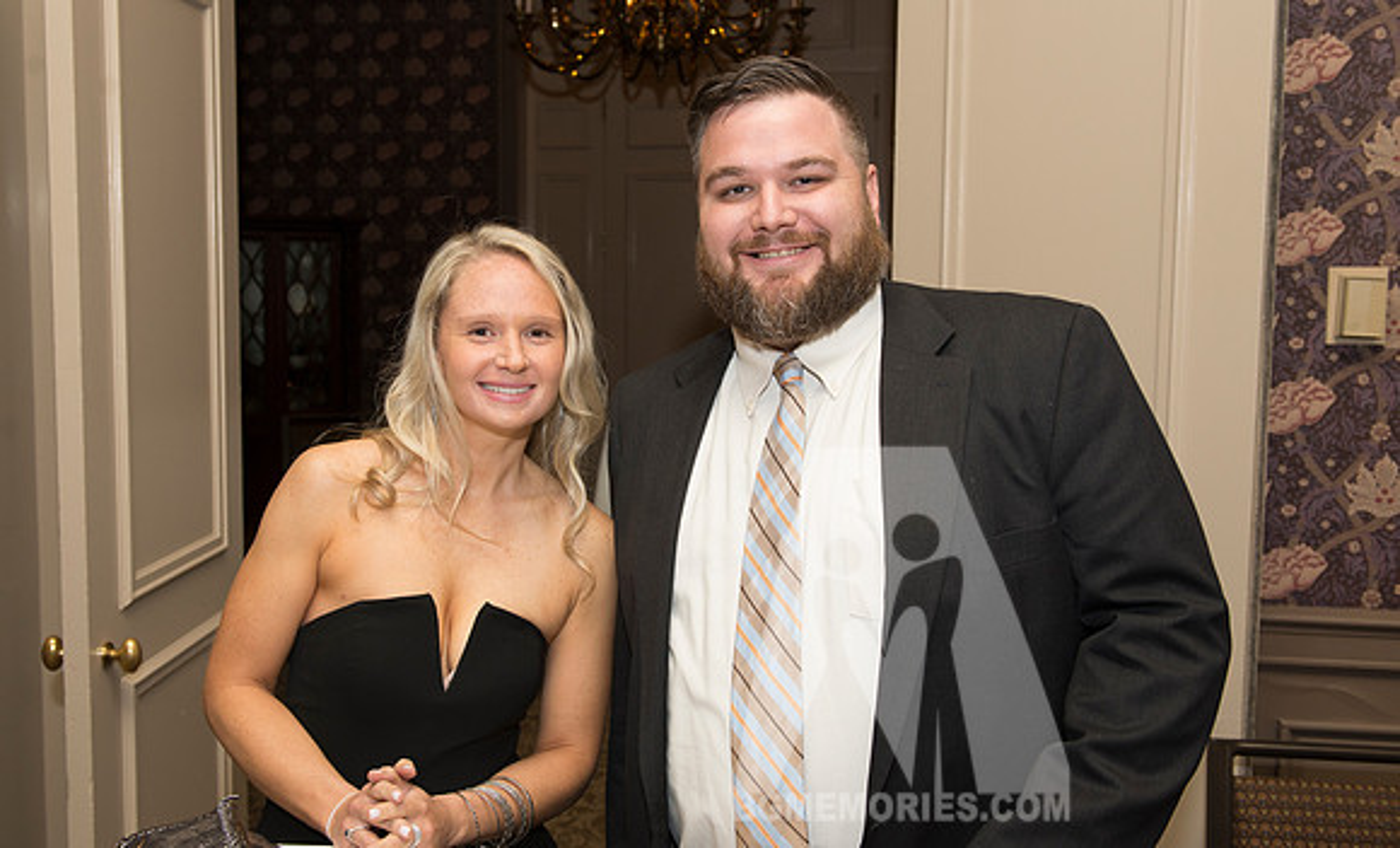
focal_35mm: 36
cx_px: 665
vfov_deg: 34.5
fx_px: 1362
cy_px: 395
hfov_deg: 54.4
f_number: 5.6
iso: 1000
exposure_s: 1/80
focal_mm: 32
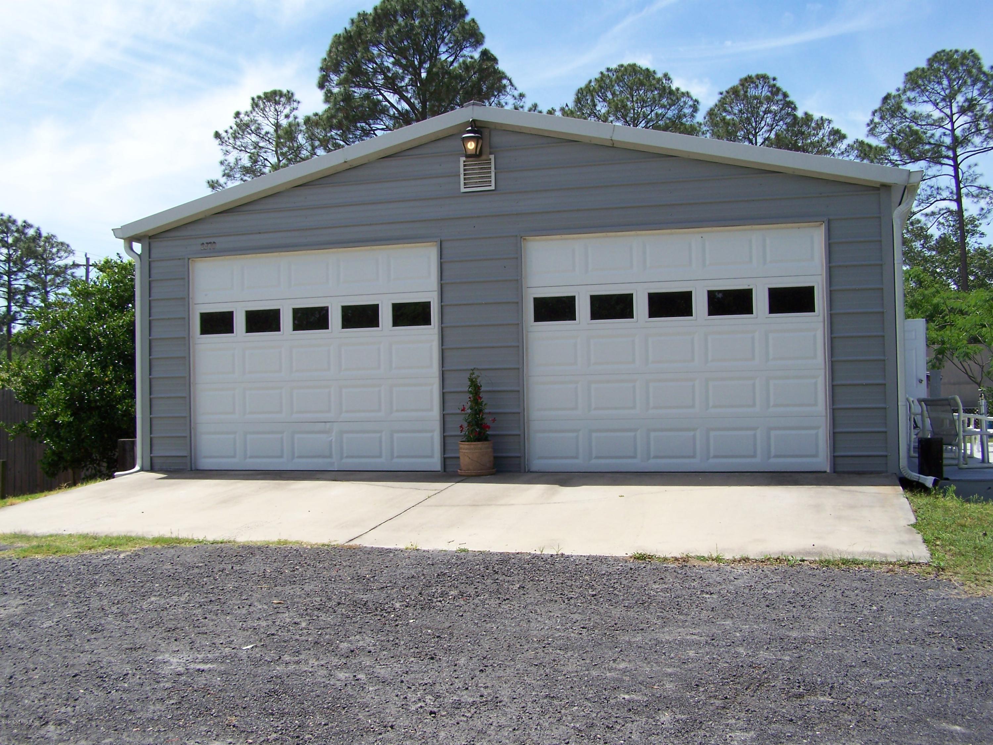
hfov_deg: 49.0
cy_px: 372
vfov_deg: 37.7
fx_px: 1090
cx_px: 496
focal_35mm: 38
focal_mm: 6.3
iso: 64
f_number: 4
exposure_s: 1/400
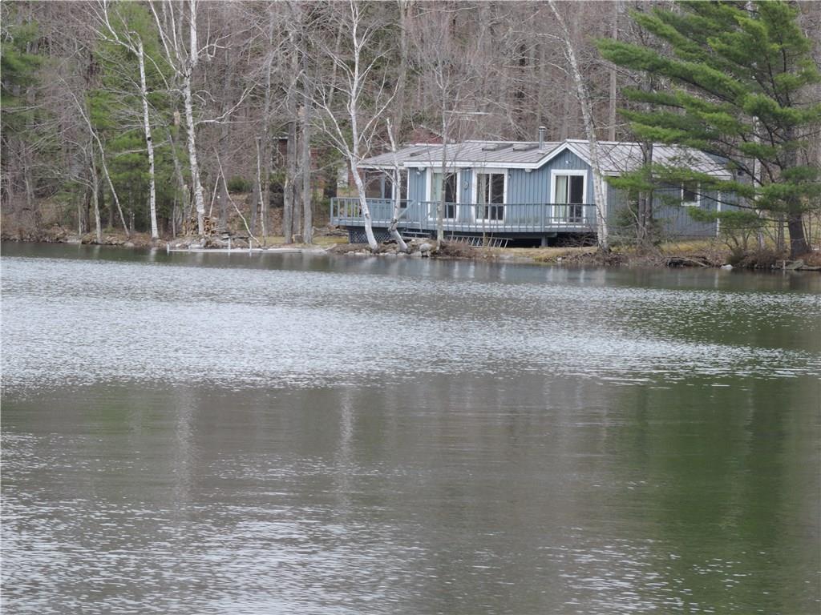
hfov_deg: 9.9
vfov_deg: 7.4
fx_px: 4743
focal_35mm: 200
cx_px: 410
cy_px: 308
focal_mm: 35.8
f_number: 5.3
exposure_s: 1/60
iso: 100
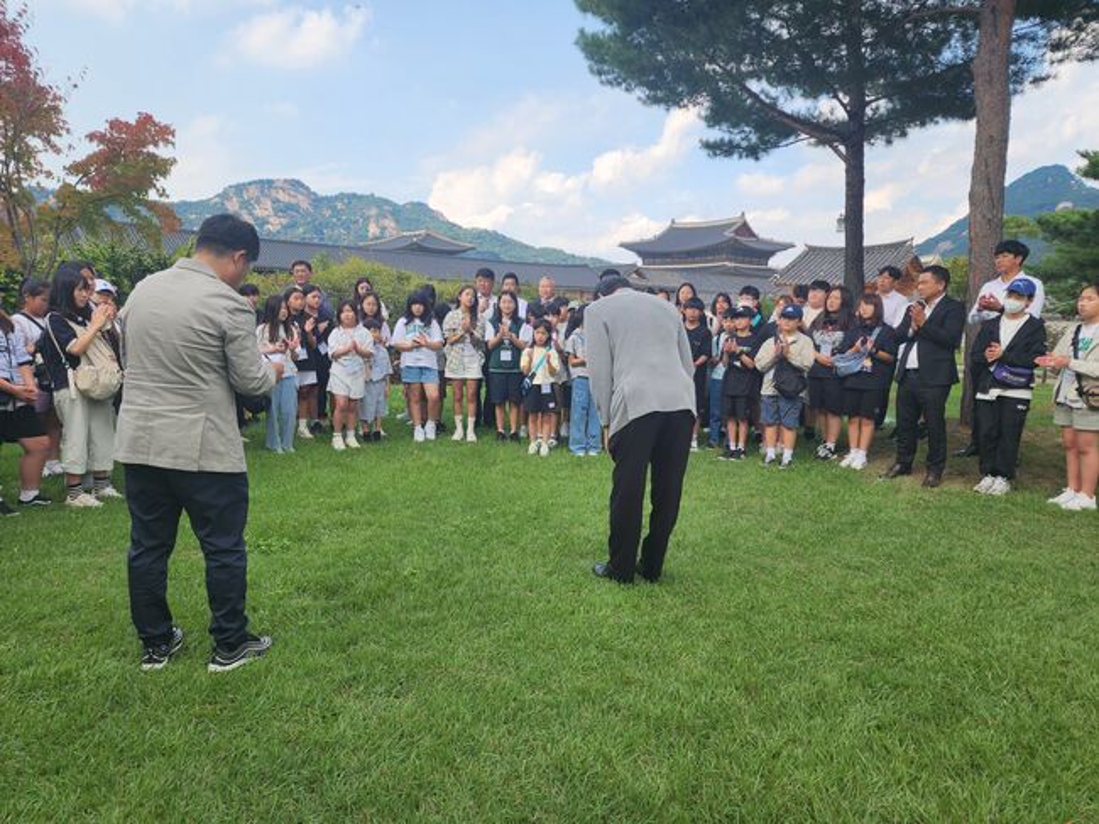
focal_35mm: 23
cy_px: 412
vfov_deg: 58.8
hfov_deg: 73.9
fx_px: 730
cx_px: 550
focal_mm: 6.4
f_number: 1.8
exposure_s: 1/590
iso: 12
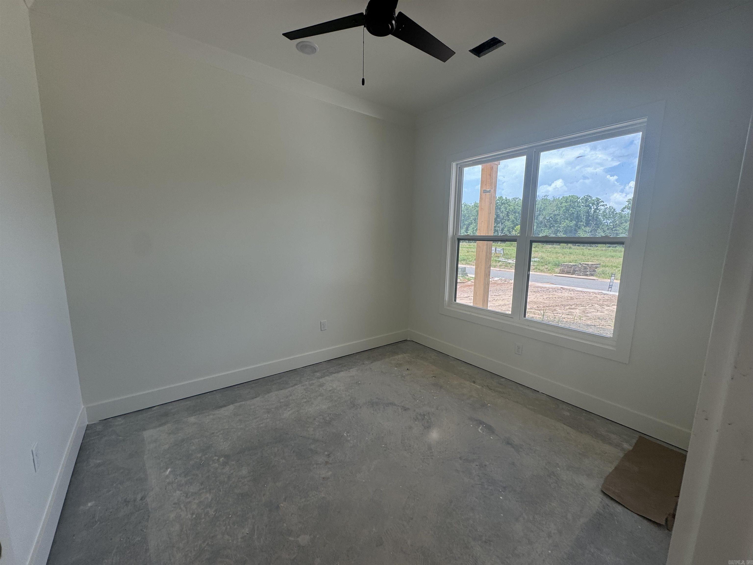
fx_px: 305
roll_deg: -1.1
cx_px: 376
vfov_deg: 85.7
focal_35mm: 14
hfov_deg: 102.1
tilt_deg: -9.0
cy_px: 282
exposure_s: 1/167
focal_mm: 2.22
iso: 40
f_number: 2.2
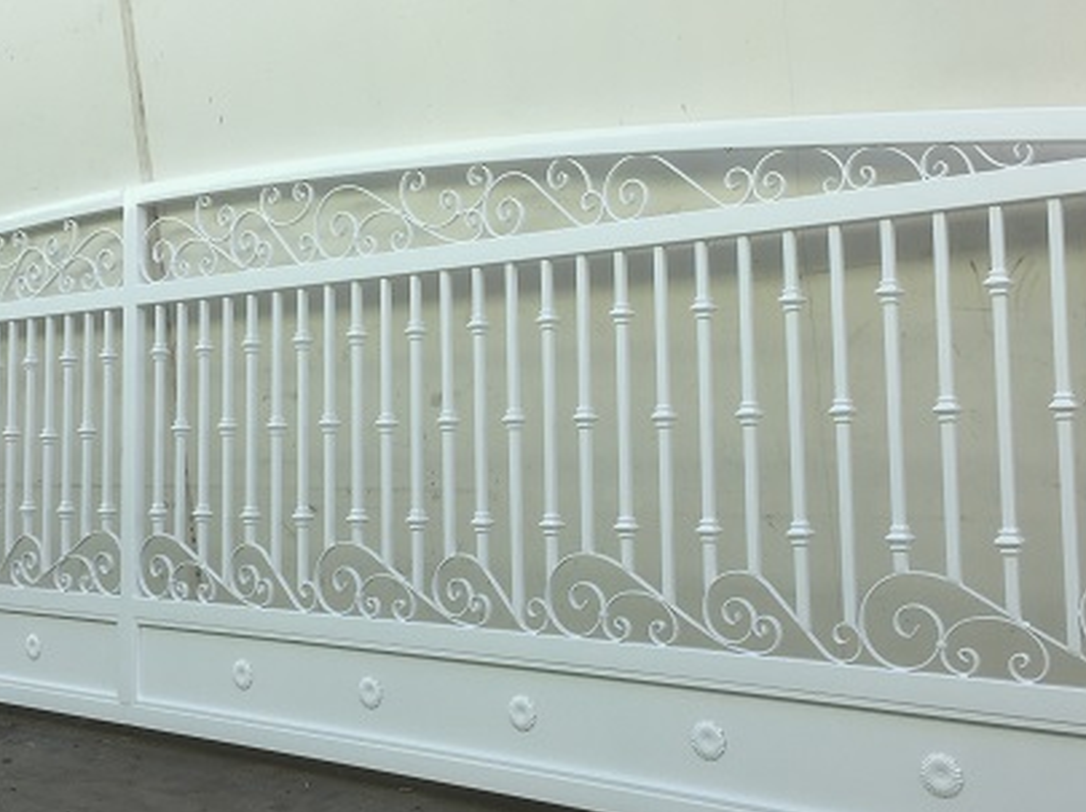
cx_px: 477
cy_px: 407
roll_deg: +5.5
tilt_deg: -4.8
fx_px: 1348
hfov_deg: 43.8
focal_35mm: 43
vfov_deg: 33.5
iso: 32
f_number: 2.2
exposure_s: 1/542
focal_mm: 4.15
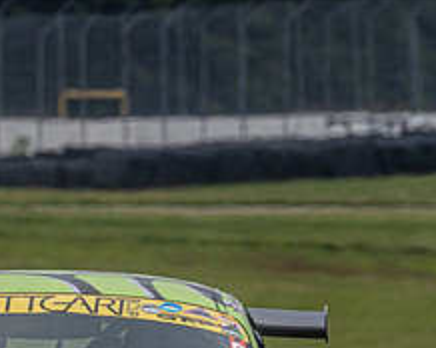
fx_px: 28144
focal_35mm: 2183
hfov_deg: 0.9
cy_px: 383
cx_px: -50
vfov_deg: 0.7
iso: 320
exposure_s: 1/320
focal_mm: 420
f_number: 11
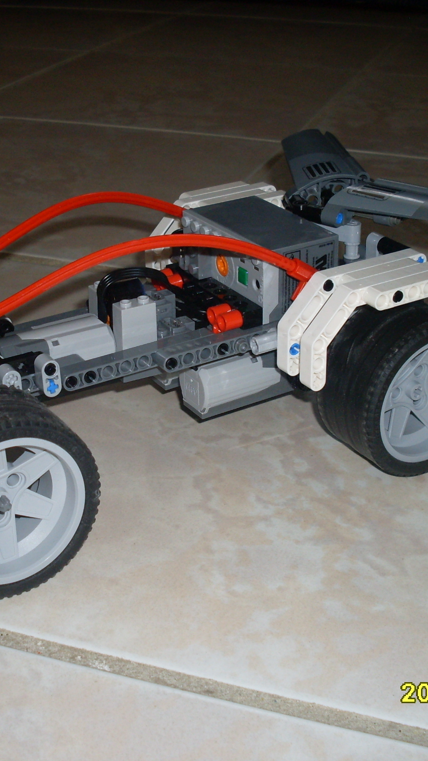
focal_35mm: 56
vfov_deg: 37.2
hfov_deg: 21.4
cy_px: 382
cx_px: 176
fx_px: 1129
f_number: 2.8
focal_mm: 6.3
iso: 100
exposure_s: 1/45
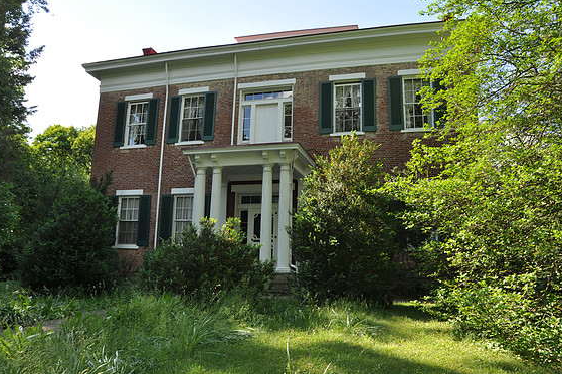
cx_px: 280
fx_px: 437
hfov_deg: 65.5
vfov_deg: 46.3
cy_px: 191
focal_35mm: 28
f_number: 8
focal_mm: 18
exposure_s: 1/200
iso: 200
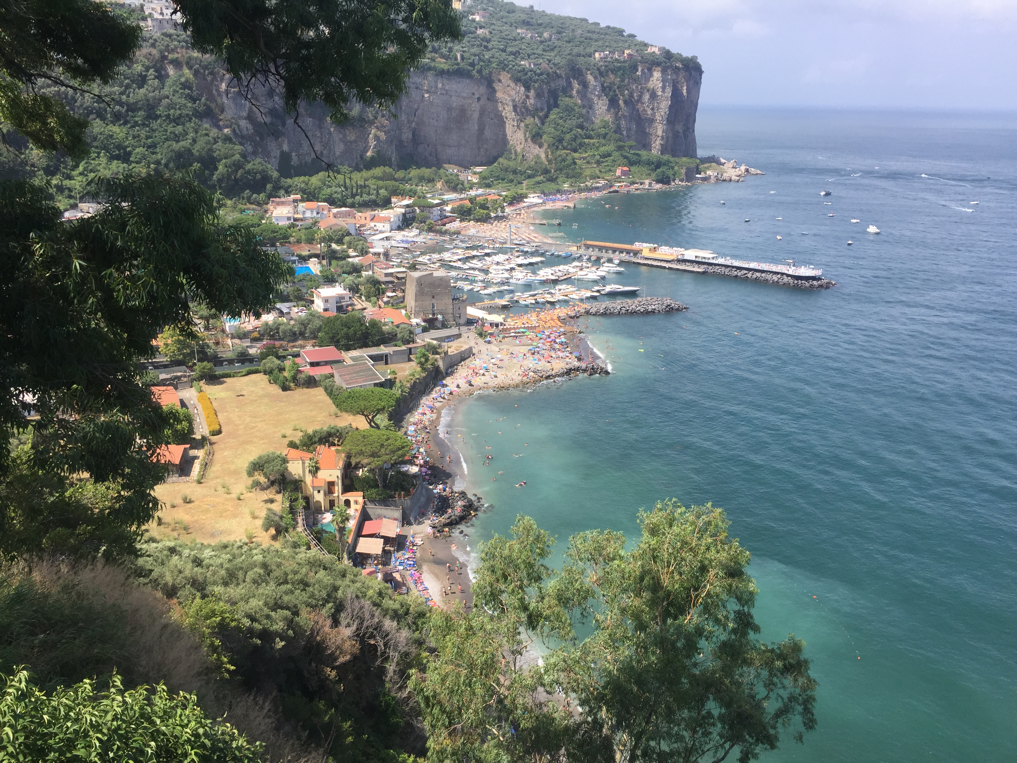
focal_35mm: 29
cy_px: 382
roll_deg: -0.9
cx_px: 508
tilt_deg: -17.8
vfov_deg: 48.2
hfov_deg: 61.7
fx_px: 852
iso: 32
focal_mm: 4.15
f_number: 2.2
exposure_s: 1/1412
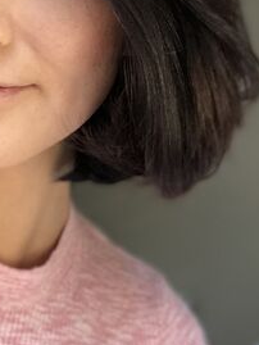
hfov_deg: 19.1
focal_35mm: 75
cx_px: -4
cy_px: 98
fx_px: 748
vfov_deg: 25.7
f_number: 2.2
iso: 160
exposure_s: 1/30
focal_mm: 2.87
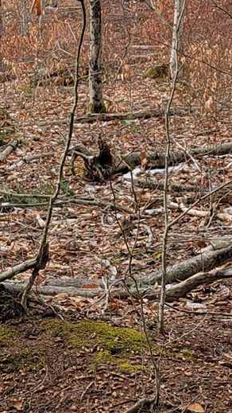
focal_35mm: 116
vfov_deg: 18.1
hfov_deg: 10.5
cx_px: 115
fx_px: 1268
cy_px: 30
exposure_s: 1/551
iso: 16
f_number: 1.8
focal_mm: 6.7
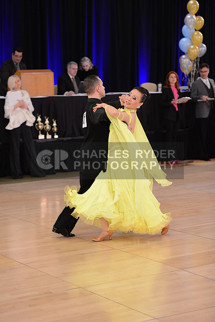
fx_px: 824
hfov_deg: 14.9
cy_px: 161
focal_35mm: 92
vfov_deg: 22.1
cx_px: 108
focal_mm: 92
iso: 2500
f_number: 2.8
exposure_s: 1/250
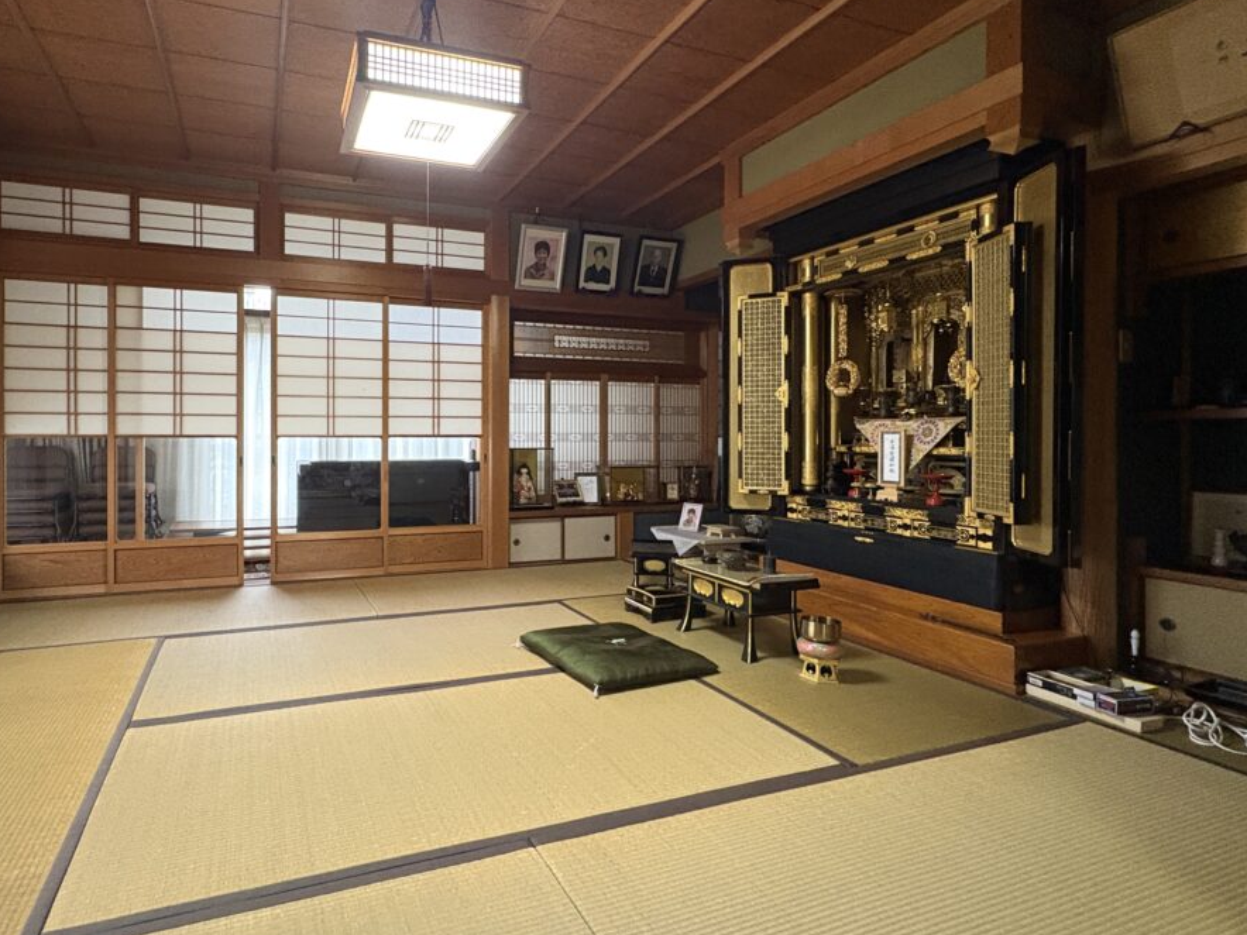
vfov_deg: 68.6
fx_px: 684
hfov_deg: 83.5
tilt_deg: +0.0
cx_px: 492
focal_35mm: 19
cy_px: 436
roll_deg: -0.2
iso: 640
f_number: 2.2
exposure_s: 1/60
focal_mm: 2.22
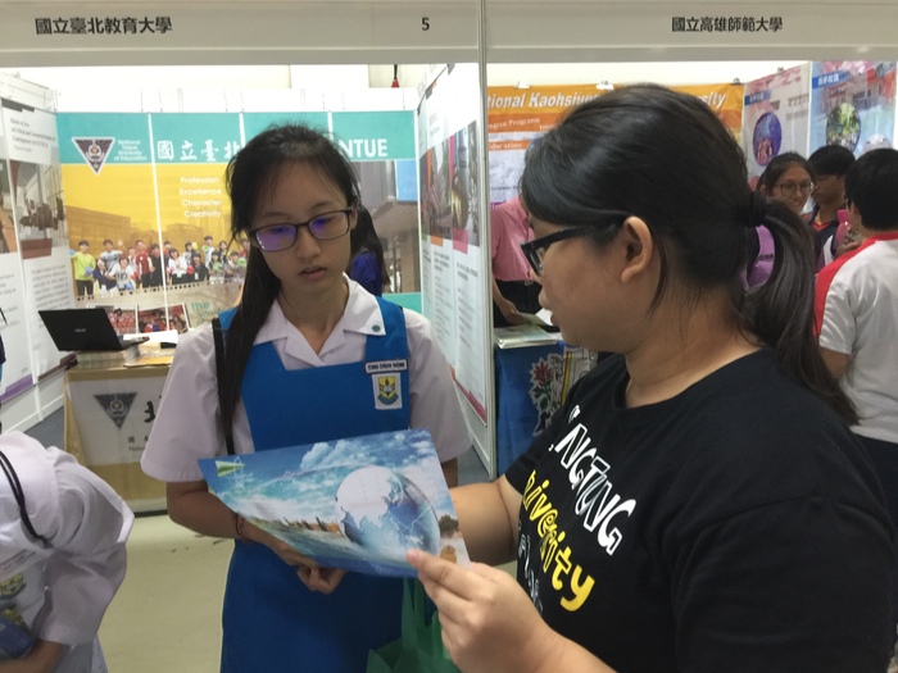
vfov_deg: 48.2
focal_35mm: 29
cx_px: 449
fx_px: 752
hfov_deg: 61.7
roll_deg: +1.0
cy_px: 336
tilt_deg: -8.8
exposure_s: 1/10
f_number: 2.2
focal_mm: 4.15
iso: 100
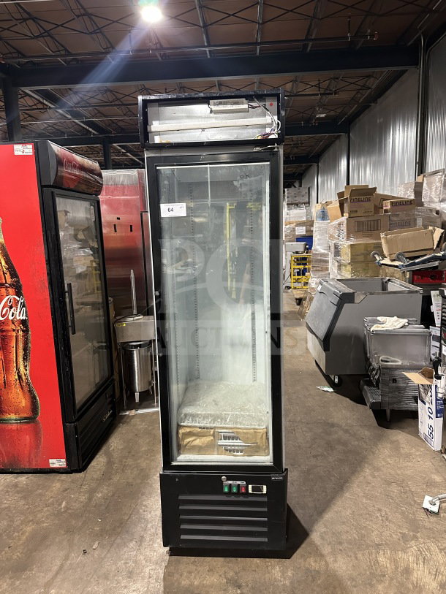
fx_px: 412
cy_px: 297
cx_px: 223
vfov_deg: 71.6
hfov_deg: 56.8
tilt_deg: -9.2
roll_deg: +1.0
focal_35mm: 24
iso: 500
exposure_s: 1/60
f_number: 1.78
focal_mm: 6.86
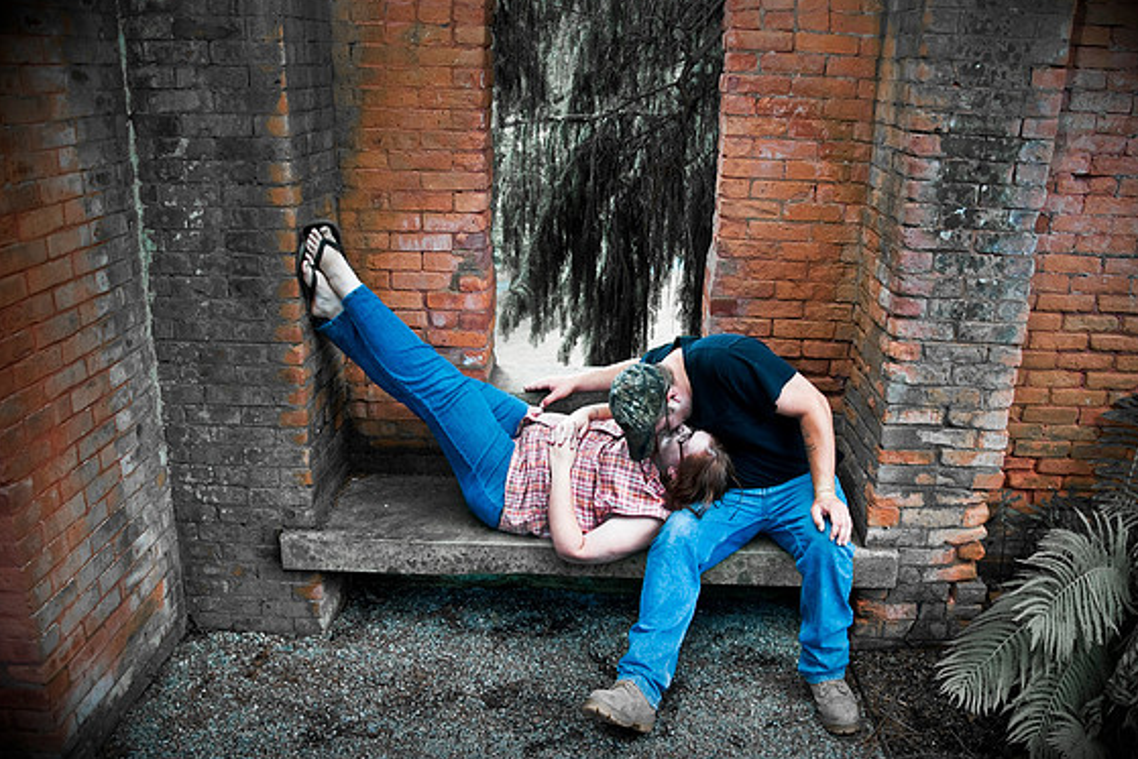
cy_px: 380
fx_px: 885
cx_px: 586
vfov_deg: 46.4
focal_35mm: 28
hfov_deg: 65.4
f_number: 3.5
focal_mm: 18
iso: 200
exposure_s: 1/40
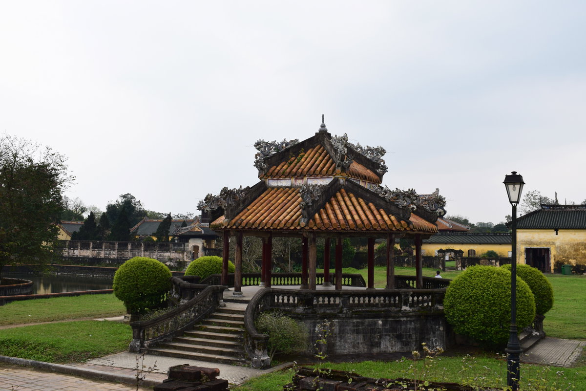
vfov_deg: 34.2
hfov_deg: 49.6
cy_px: 196
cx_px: 293
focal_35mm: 39
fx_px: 635
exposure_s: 1/320
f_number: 11
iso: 400
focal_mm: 26
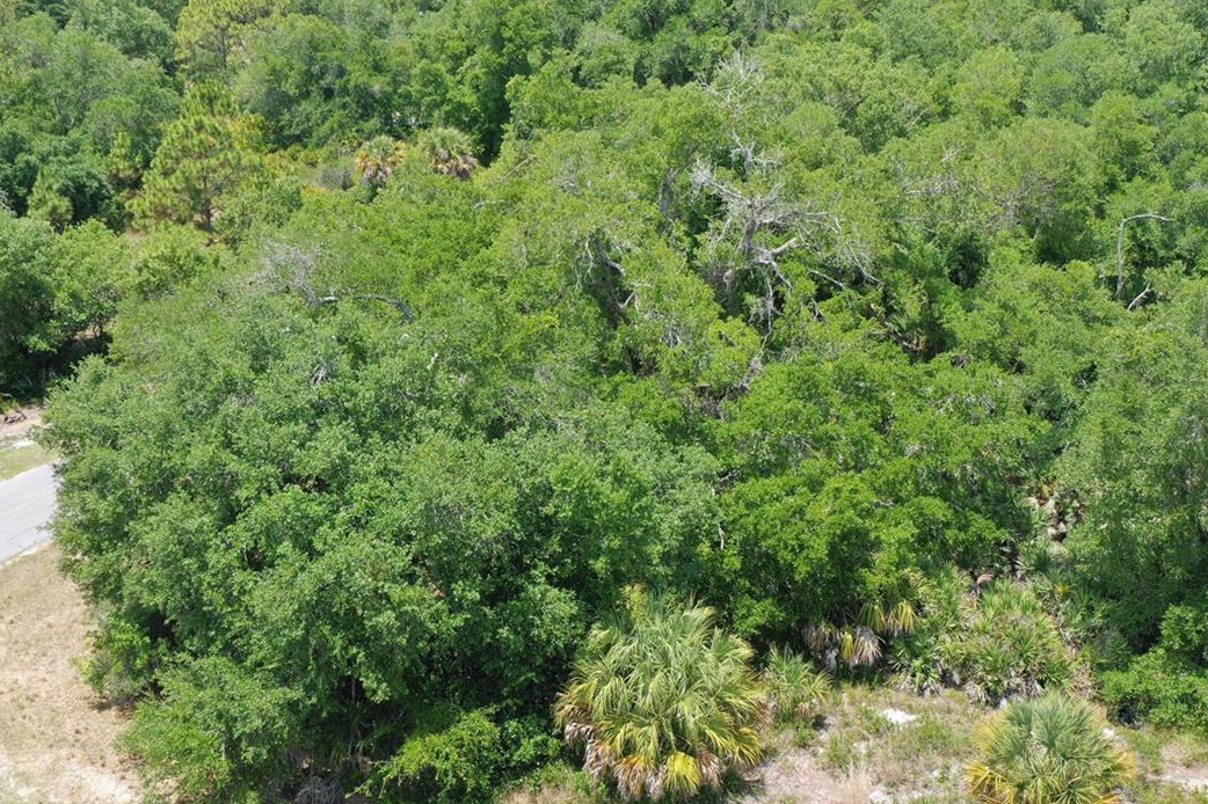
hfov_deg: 45.4
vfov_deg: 31.2
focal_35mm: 43
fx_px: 1442
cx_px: 554
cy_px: 412
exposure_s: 1/240
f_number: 5
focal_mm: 10.26
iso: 100
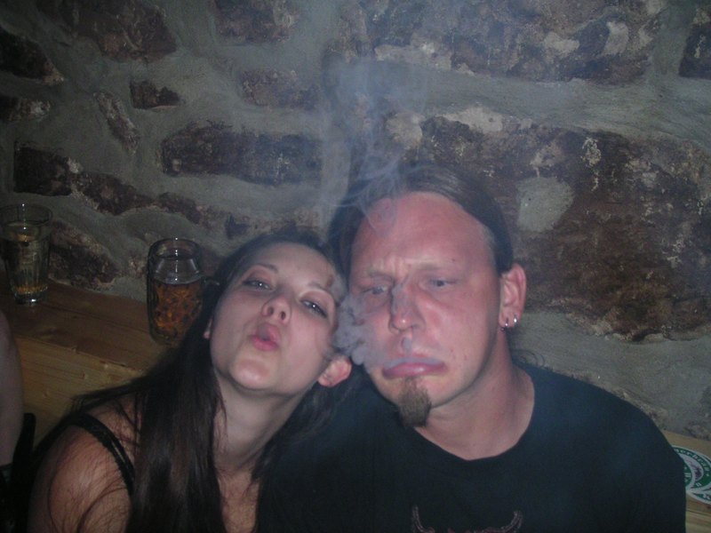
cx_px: 356
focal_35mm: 38
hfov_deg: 49.0
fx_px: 781
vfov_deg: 37.7
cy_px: 266
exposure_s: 1/45
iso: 160
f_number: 2.8
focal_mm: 6
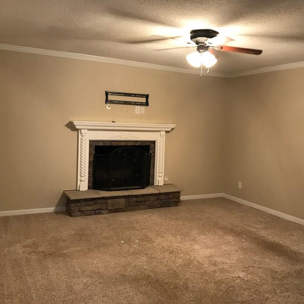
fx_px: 338
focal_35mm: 34
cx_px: 170
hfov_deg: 48.4
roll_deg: -1.9
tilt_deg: -4.6
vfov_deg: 48.4
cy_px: 148
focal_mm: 3.99
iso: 64
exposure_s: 1/15
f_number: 1.8
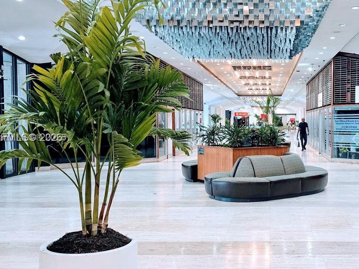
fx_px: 467
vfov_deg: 32.2
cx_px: 277
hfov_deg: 40.7
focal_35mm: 45
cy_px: 138
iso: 400
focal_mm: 6.3
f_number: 1.7
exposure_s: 1/120
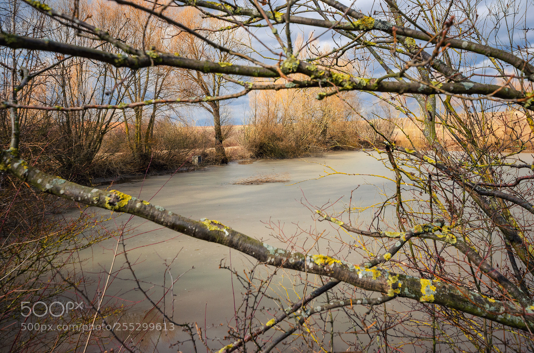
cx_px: 267
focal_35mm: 30
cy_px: 176
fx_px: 444
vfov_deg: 43.4
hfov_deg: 62.0
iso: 400
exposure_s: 1/800
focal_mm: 20
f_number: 8
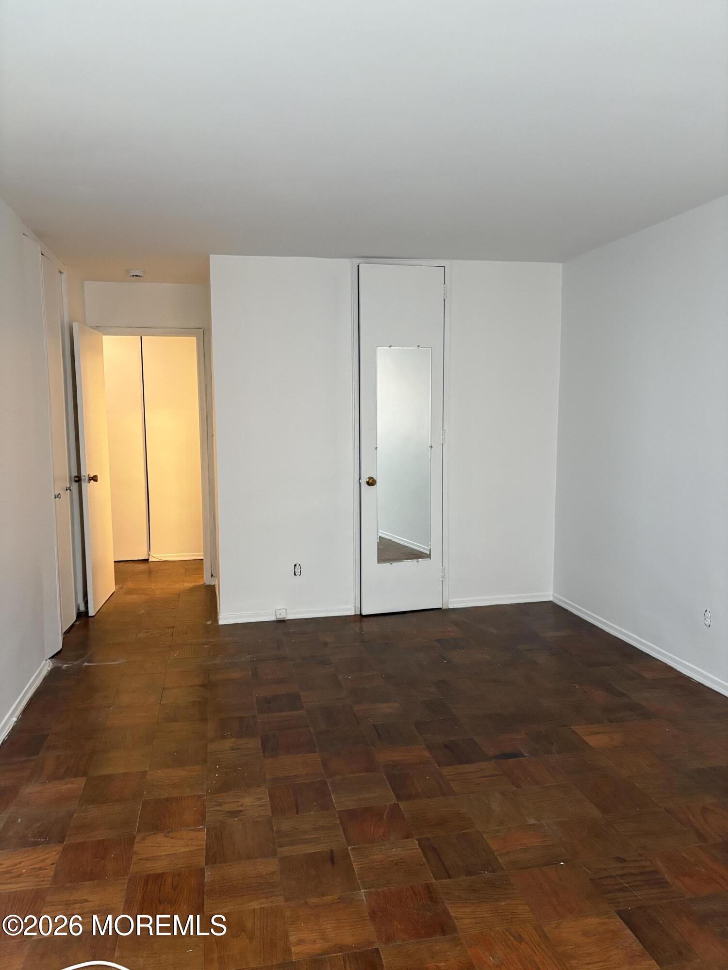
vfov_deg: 67.3
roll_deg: +0.2
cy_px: 485
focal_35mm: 26
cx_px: 364
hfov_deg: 53.1
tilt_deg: -5.2
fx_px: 729
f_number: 1.6
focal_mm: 5.96
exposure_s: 1/60
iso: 320
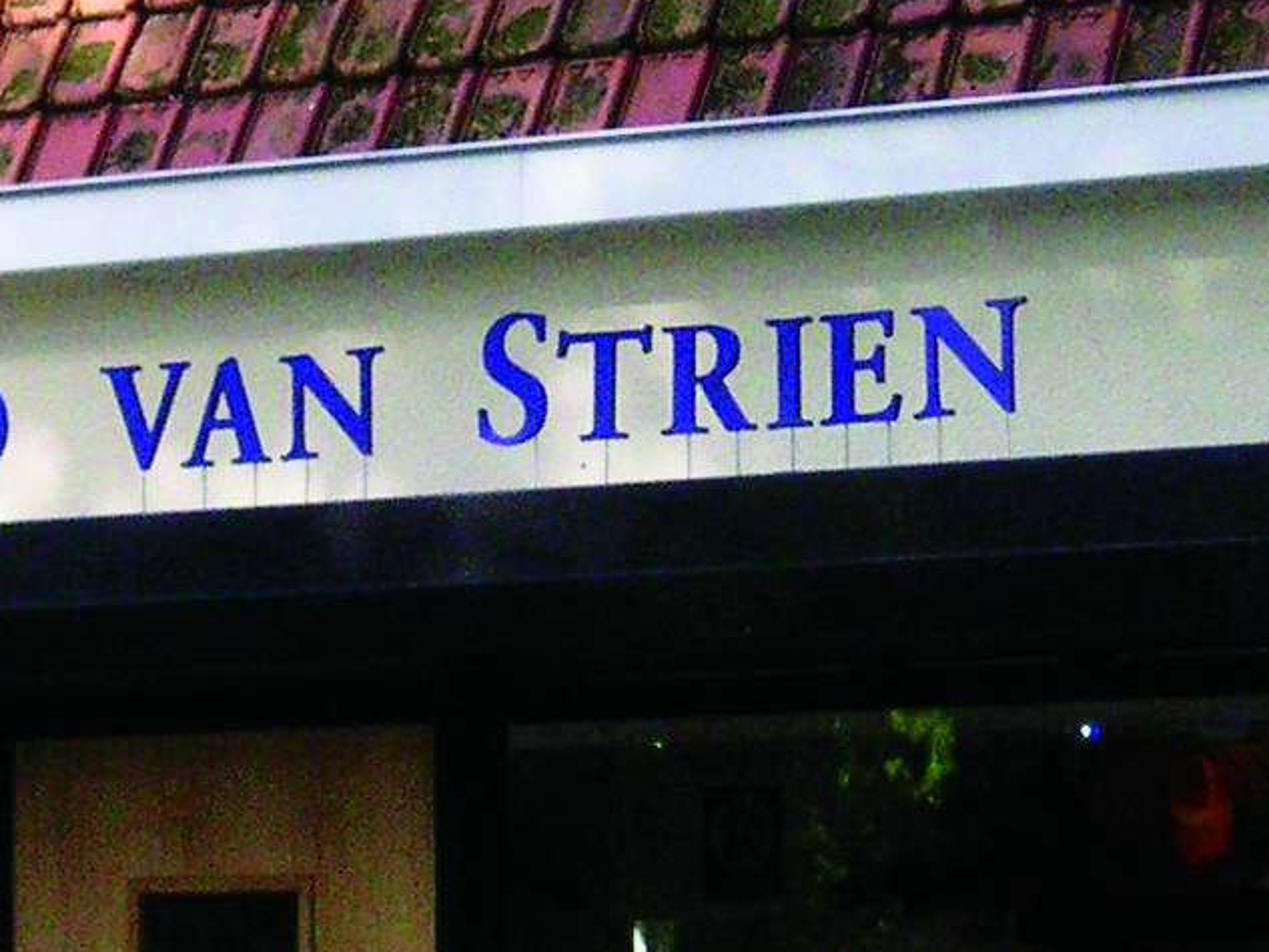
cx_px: 144
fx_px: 6967
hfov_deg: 10.4
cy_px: 621
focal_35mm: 190
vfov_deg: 7.8
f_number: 3.3
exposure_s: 1/750
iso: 160
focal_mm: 7.8
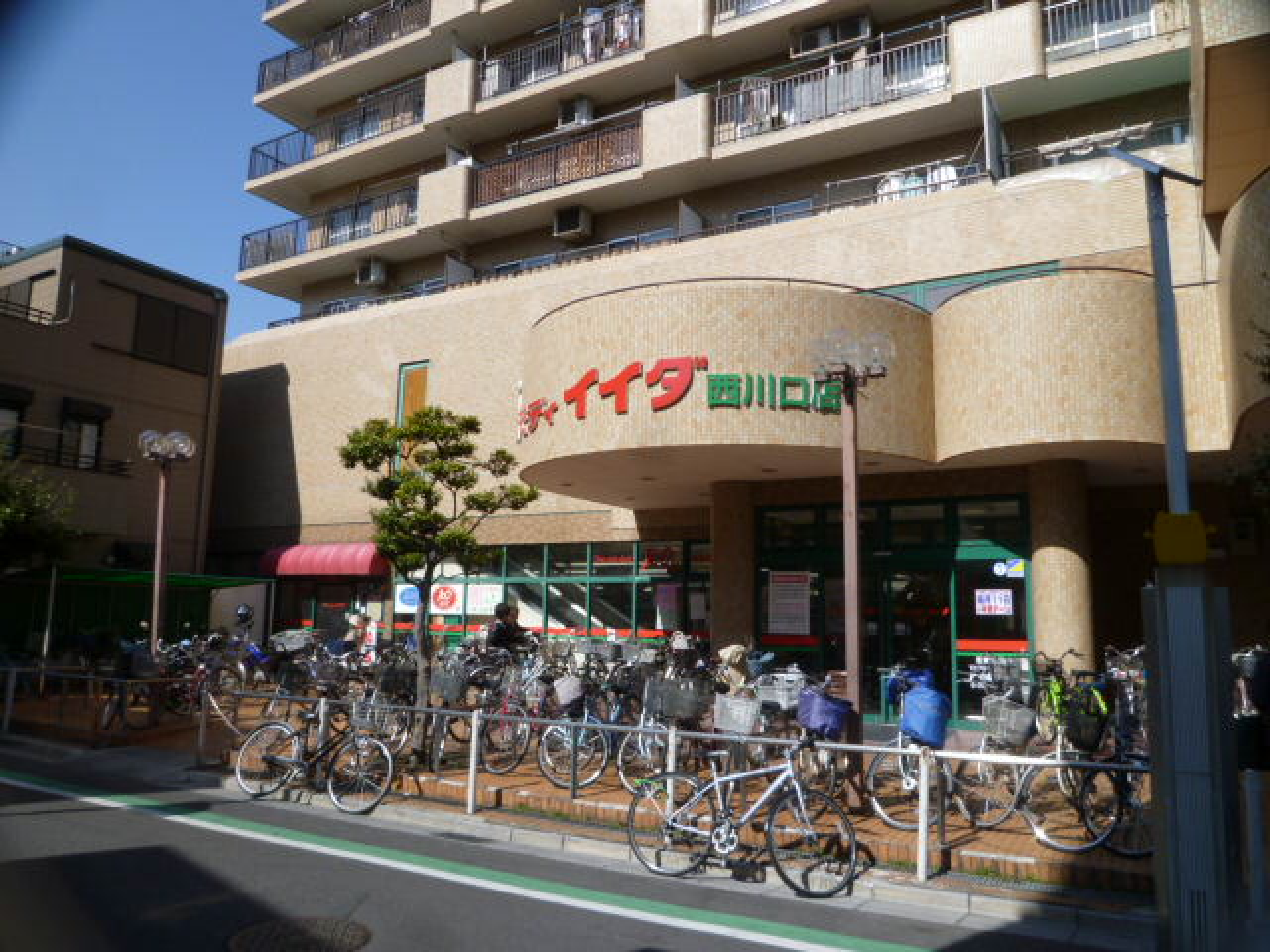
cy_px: 476
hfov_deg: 69.4
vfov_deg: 54.9
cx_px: 635
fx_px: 917
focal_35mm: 25
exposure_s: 1/500
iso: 80
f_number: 4.5
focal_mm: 4.5
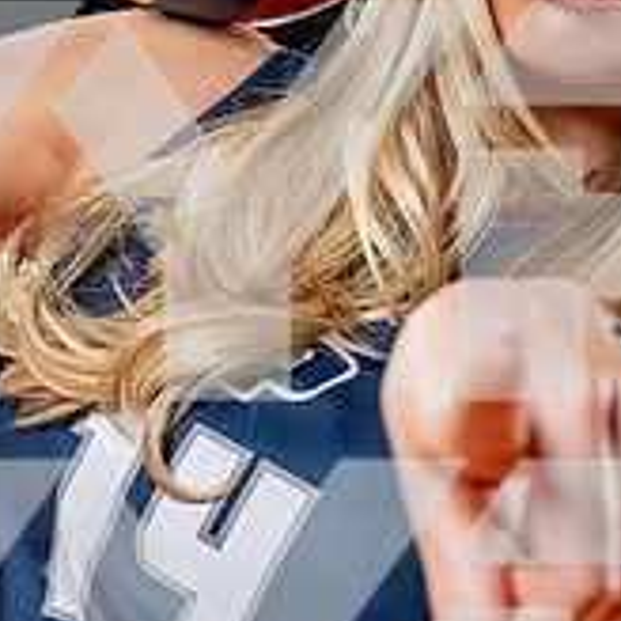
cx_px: 386
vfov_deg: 10.2
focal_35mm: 171
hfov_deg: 10.2
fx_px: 3471
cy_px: 203
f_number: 5.6
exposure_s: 1/250
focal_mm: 57
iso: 250
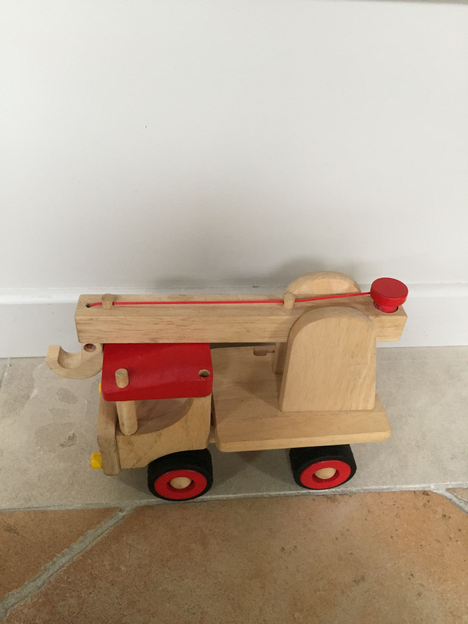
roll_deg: -3.1
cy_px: 312
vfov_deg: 61.7
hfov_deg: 48.2
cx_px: 234
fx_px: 523
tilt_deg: -43.5
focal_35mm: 29
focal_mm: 4.15
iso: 320
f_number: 2.2
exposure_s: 1/33
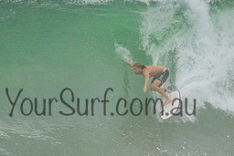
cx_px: 100
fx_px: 11797
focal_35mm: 1814
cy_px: 94
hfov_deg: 1.1
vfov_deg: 0.8
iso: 1600
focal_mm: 800
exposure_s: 1/2500
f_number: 11
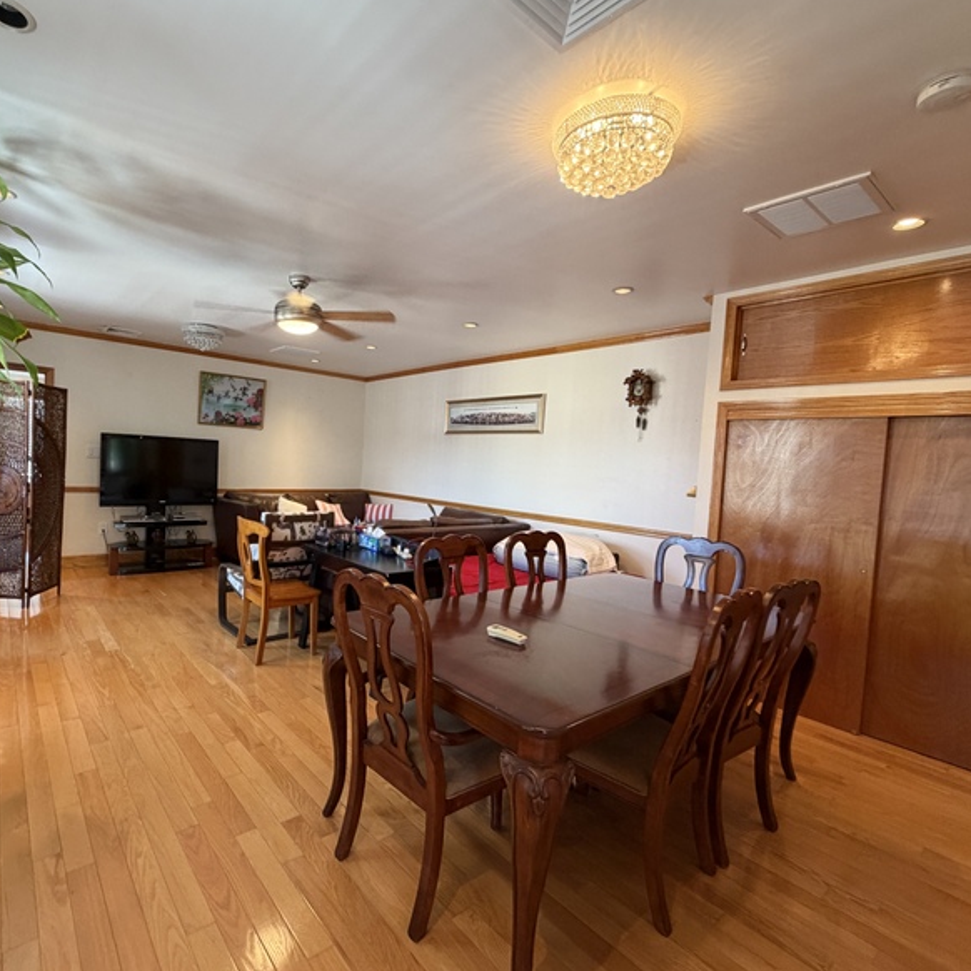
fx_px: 540
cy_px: 486
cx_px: 402
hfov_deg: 83.2
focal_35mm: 17
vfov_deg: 84.0
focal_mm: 2.22
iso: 320
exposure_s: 1/60
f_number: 2.2
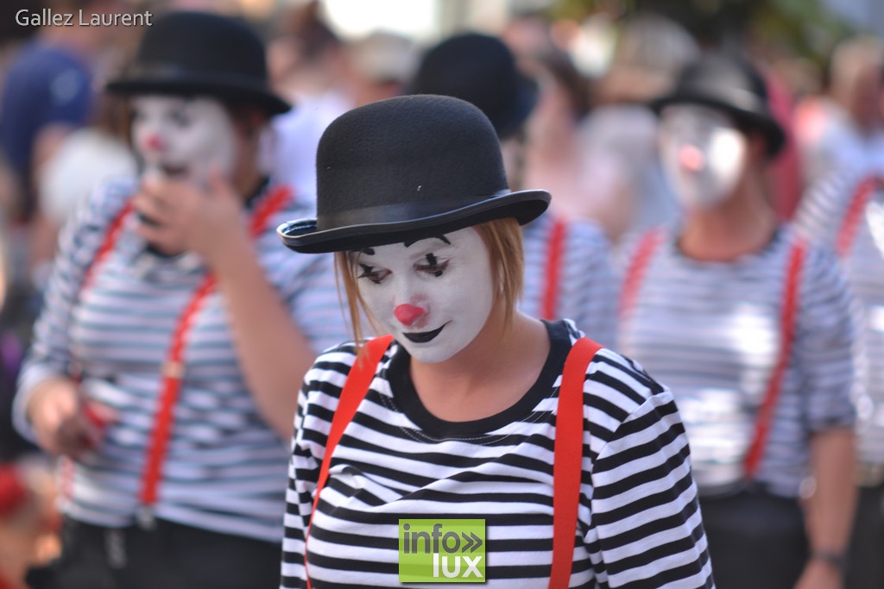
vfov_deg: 6.1
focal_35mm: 225
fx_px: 5525
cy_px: 294
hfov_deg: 9.1
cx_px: 442
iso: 100
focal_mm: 150
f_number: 2.8
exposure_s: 1/200
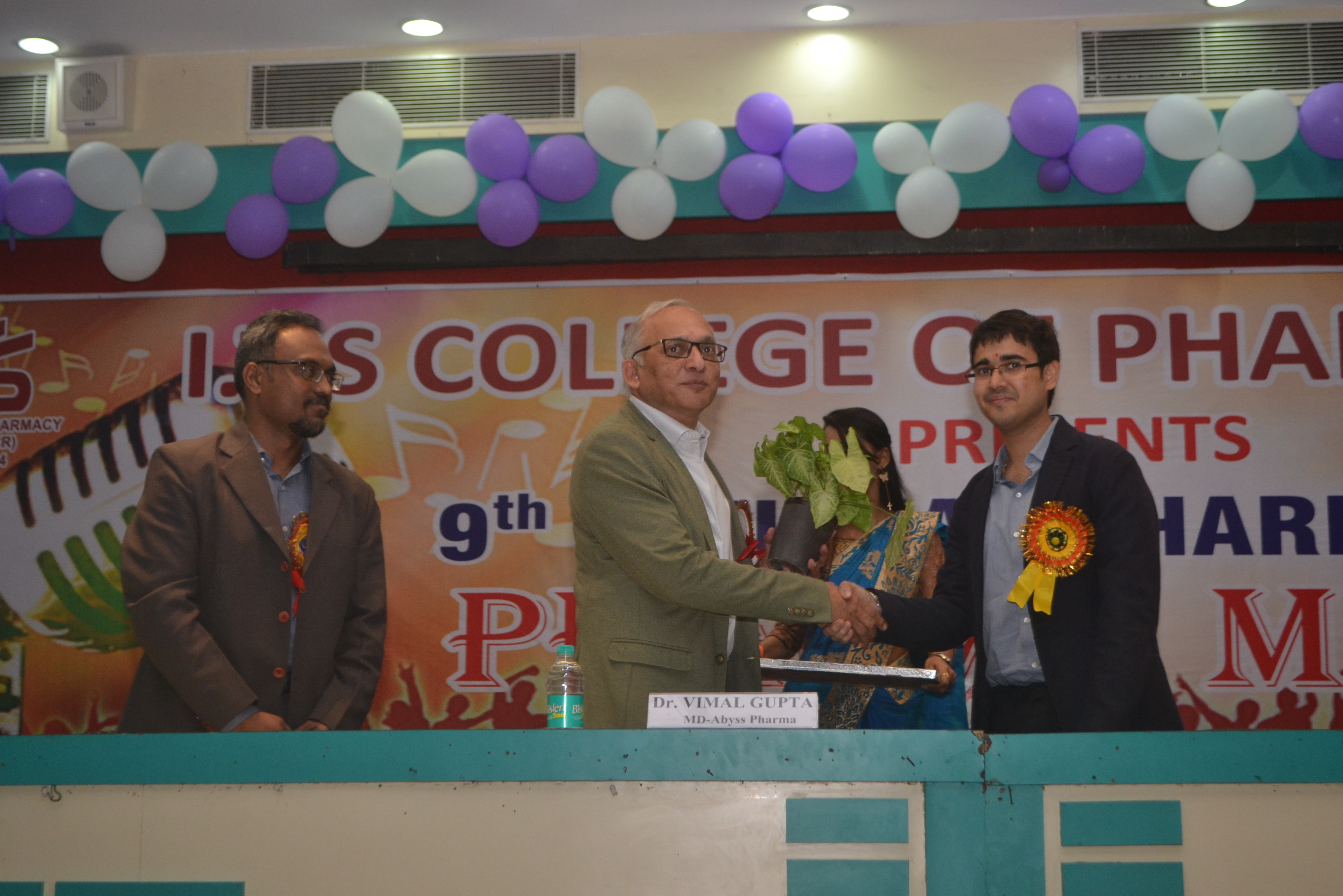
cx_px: 672
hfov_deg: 36.9
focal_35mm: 54
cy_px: 448
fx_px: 2014
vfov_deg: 25.1
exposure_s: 1/80
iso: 800
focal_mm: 36
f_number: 5.6
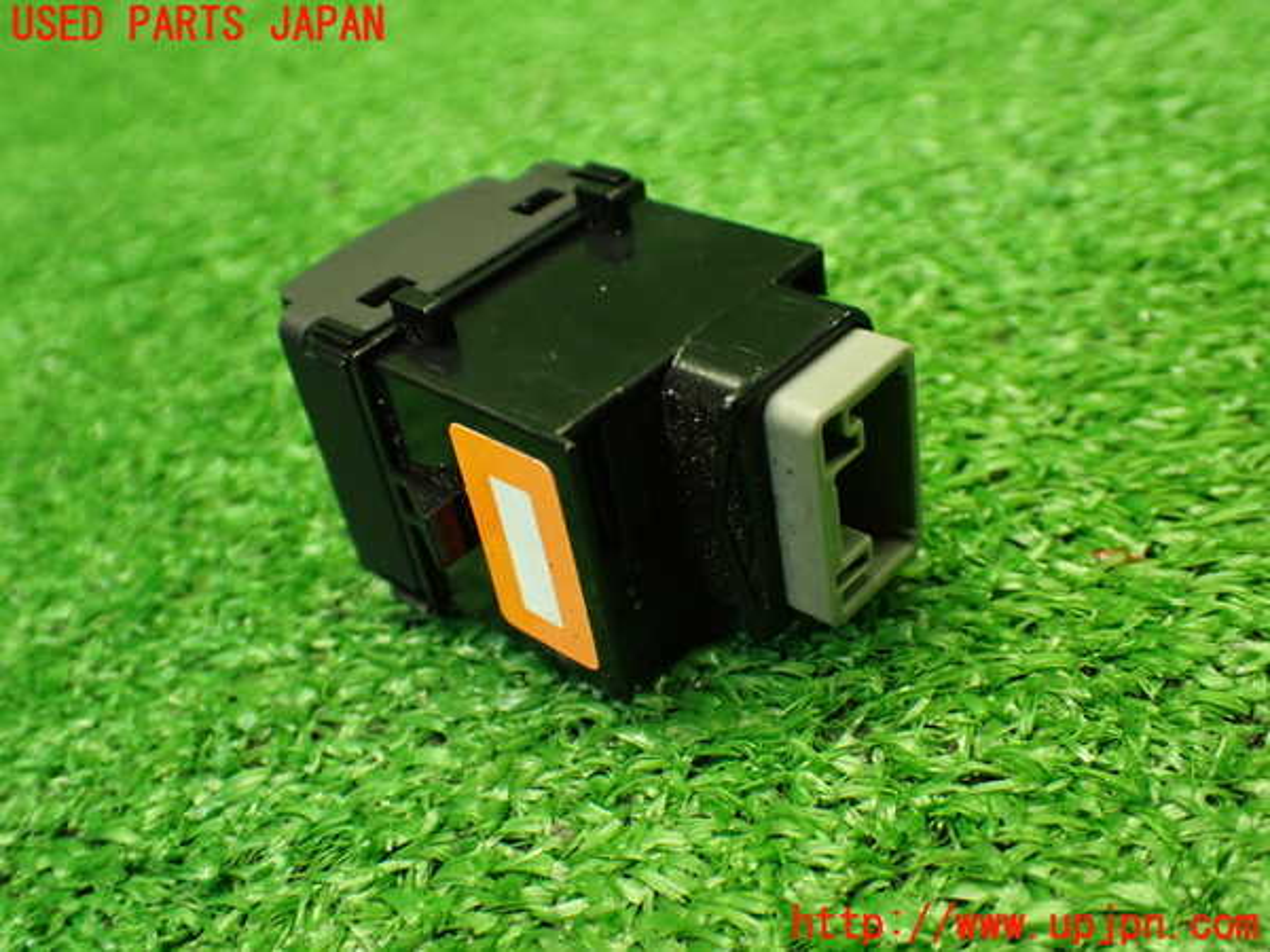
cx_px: 635
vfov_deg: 37.7
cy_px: 476
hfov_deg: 49.0
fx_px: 1394
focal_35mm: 38
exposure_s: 1/80
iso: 800
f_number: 2.7
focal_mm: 6.83
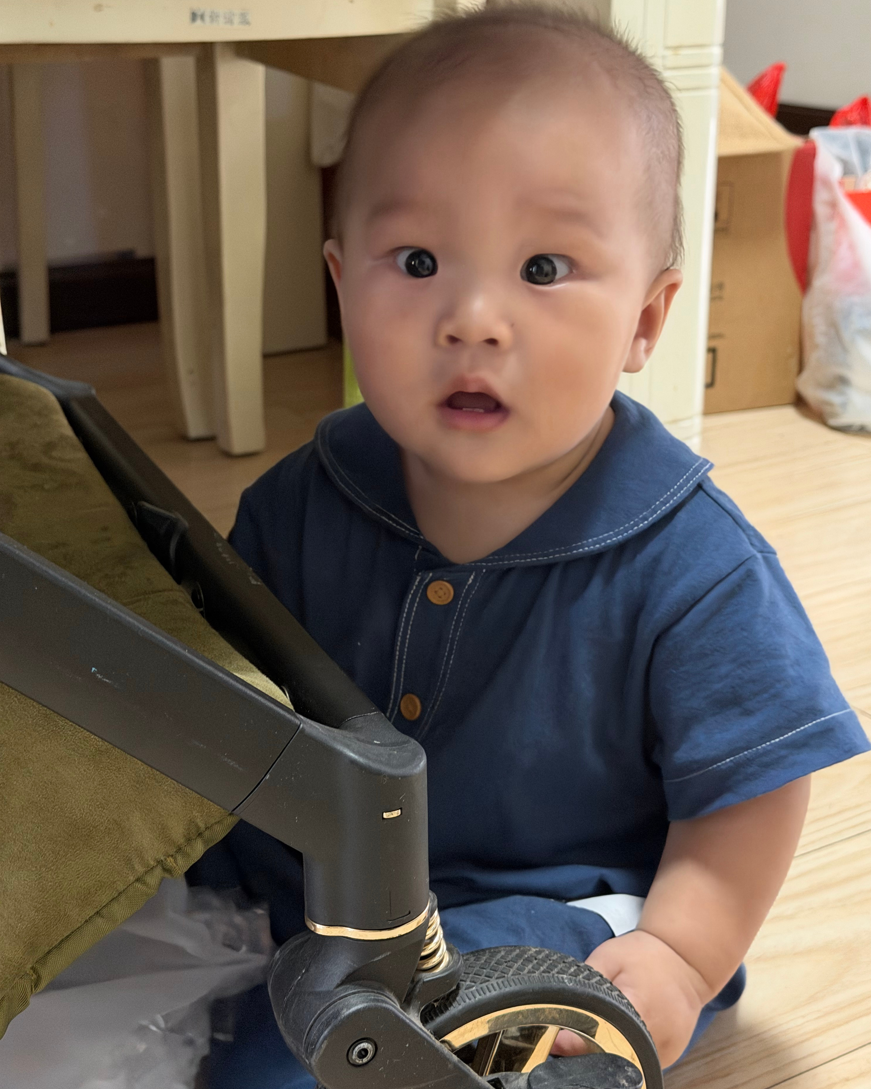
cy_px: 513
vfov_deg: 36.6
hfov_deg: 29.7
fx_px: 1643
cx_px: 444
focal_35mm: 51
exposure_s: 1/25
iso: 500
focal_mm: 6.76
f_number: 1.78
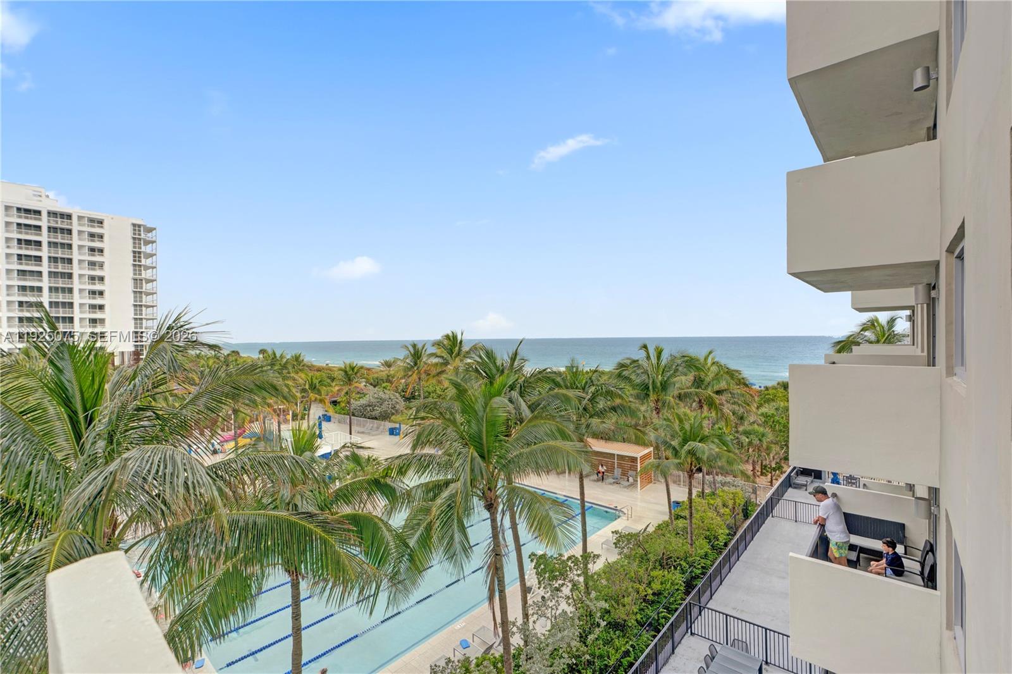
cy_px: 337
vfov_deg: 73.7
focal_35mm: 16
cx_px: 506
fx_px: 450
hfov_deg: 96.7
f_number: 5
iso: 160
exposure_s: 1/320
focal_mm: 16
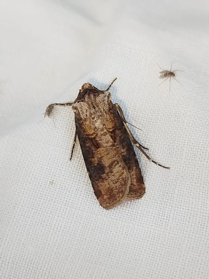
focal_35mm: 84
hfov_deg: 17.6
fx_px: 676
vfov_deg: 23.3
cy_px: 140
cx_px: 104
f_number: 1.7
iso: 100
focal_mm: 5.31
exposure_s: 1/50
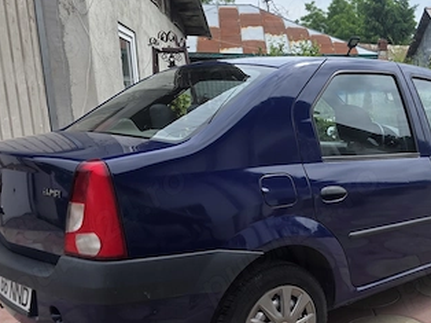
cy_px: 250
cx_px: 386
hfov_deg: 39.9
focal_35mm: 44
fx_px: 547
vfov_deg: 32.1
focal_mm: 6.3
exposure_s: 1/3891
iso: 80
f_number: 1.7
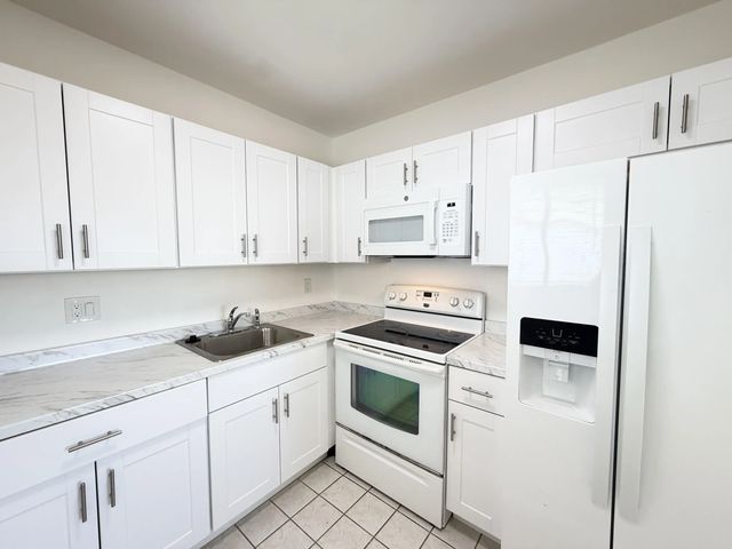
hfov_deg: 102.1
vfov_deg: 85.7
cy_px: 274
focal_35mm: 14
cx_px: 366
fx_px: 296
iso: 250
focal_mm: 2.22
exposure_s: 1/120
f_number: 2.2
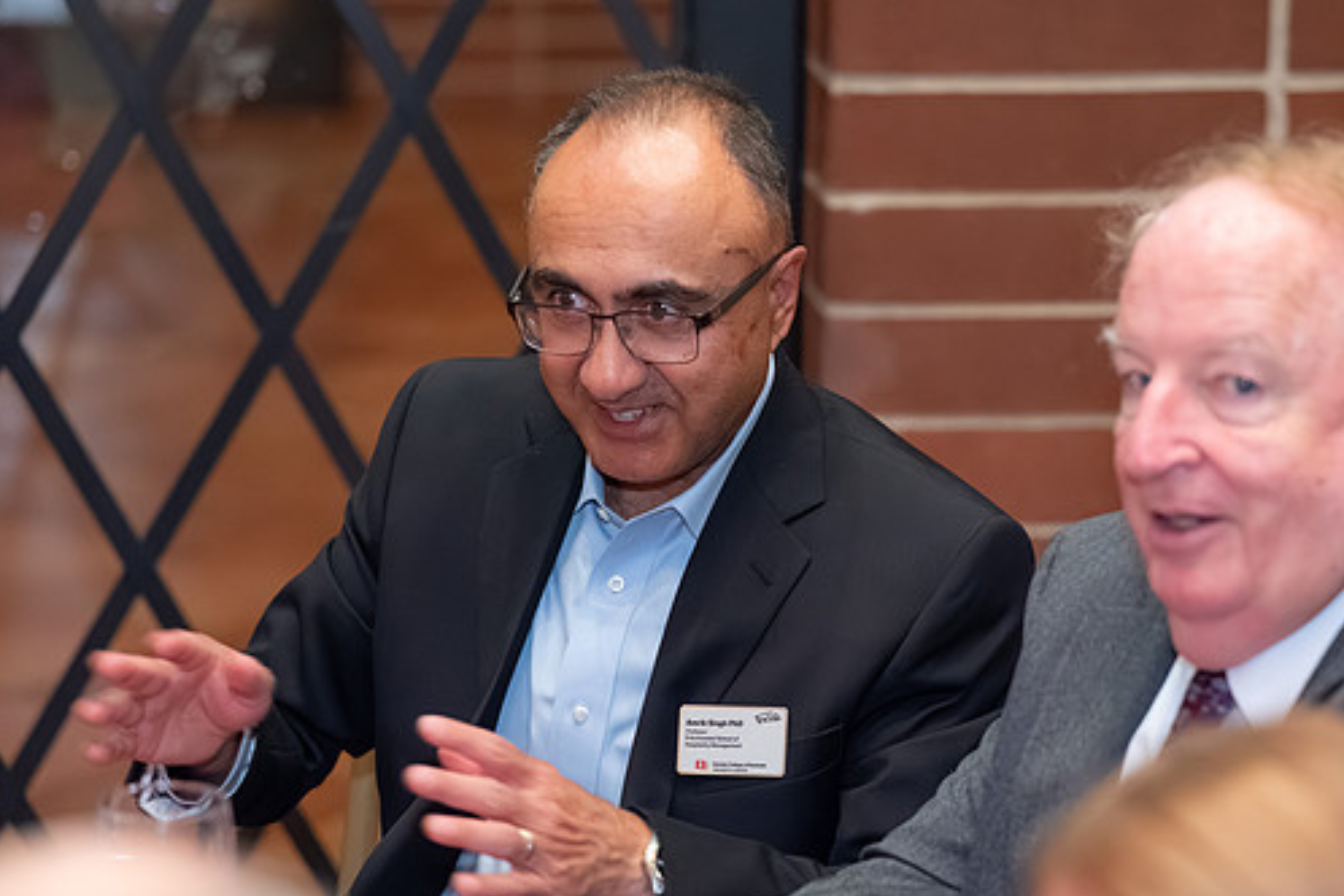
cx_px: 726
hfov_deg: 16.0
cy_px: 480
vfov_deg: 10.7
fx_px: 4778
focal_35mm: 128
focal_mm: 110
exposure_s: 1/160
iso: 8000
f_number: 3.2
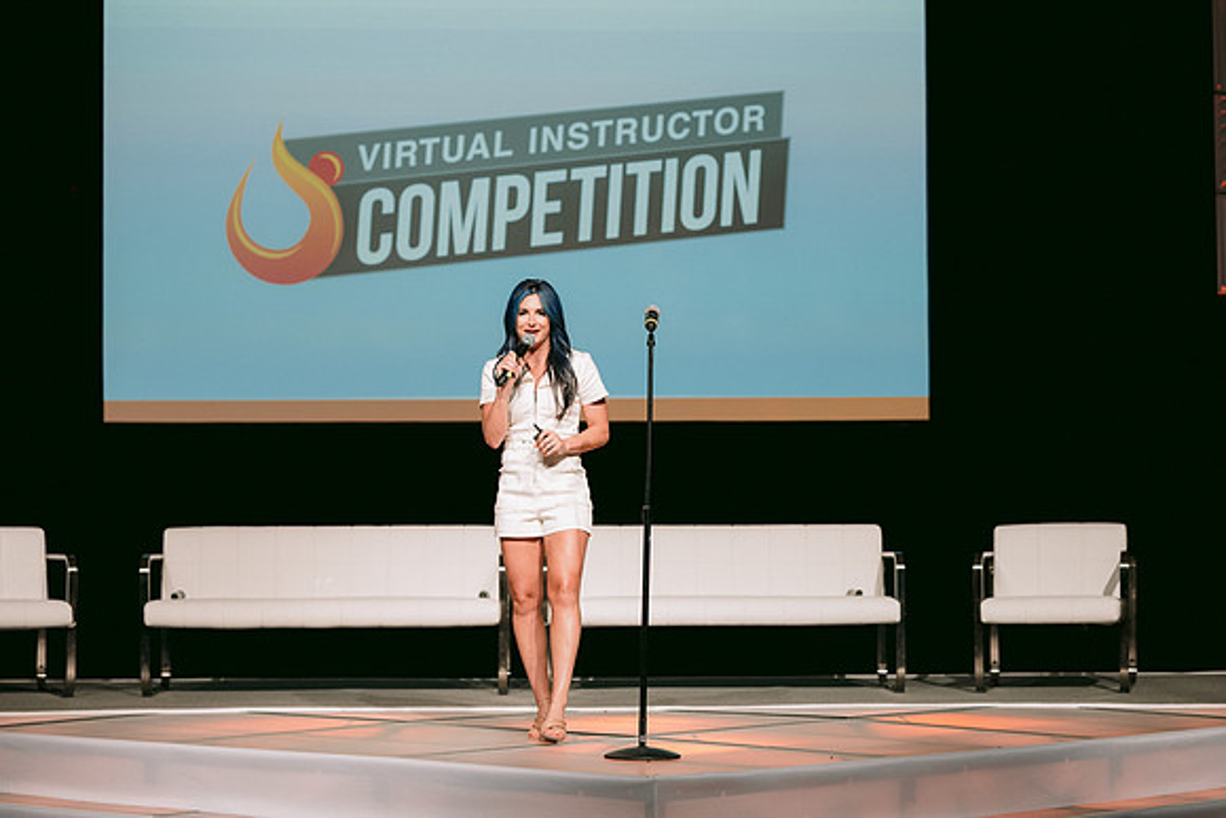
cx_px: 613
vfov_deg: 16.1
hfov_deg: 23.9
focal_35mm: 85
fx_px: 2895
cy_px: 409
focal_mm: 85
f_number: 2.8
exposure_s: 1/200
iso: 400
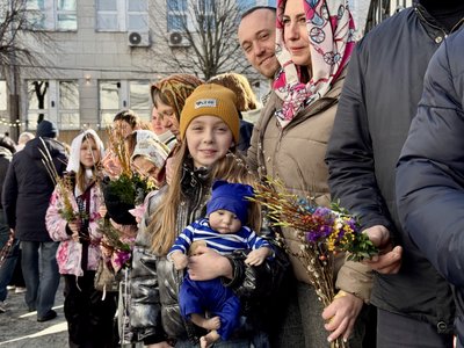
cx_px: 232
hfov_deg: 39.7
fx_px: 643
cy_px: 174
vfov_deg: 30.3
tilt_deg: +0.0
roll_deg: +0.5
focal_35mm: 48
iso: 64
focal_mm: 6.76
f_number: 1.78
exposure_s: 1/1312
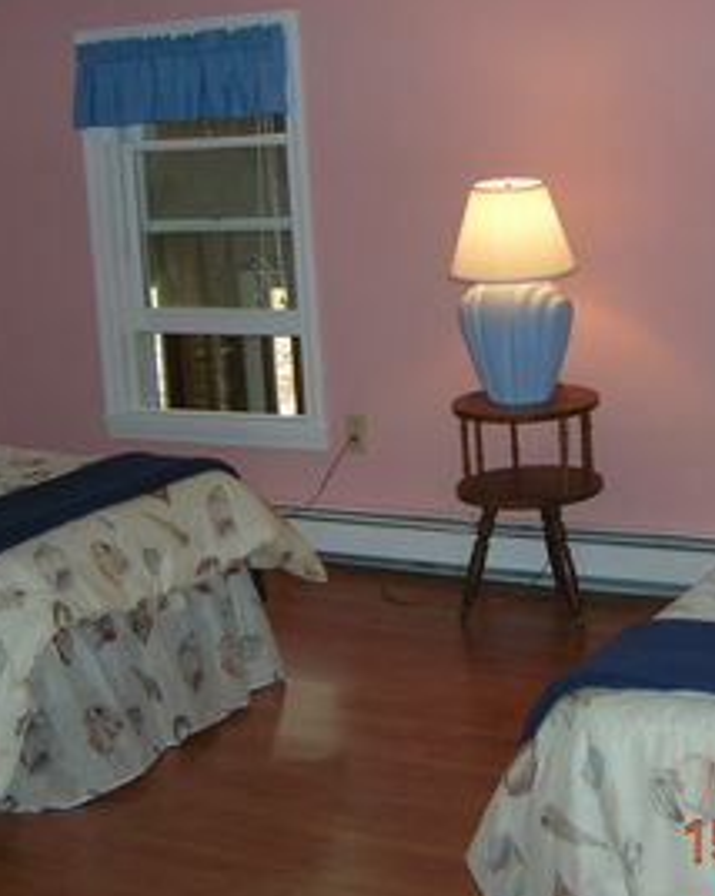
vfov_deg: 30.4
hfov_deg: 24.5
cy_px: 346
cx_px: 441
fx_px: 1642
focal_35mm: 62
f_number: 2.9
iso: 83
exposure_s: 1/60.1
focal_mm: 5.7
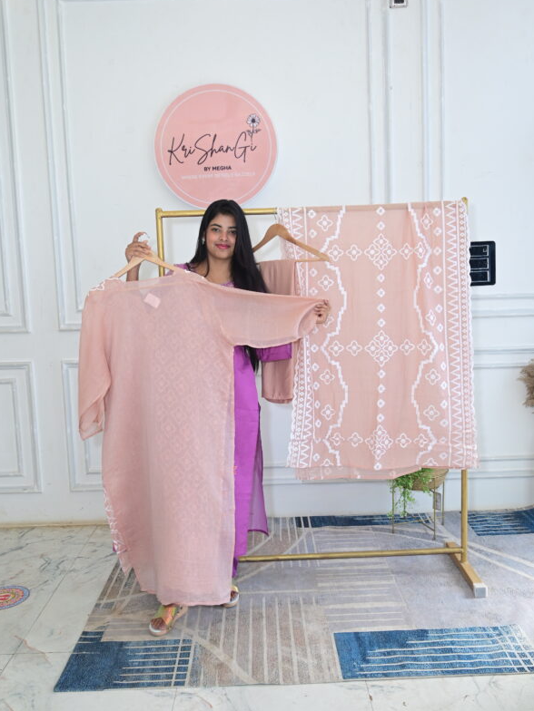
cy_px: 336
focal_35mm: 32
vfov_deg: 56.8
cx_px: 267
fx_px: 658
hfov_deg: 44.2
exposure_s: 1/160
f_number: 6.3
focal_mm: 29
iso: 500
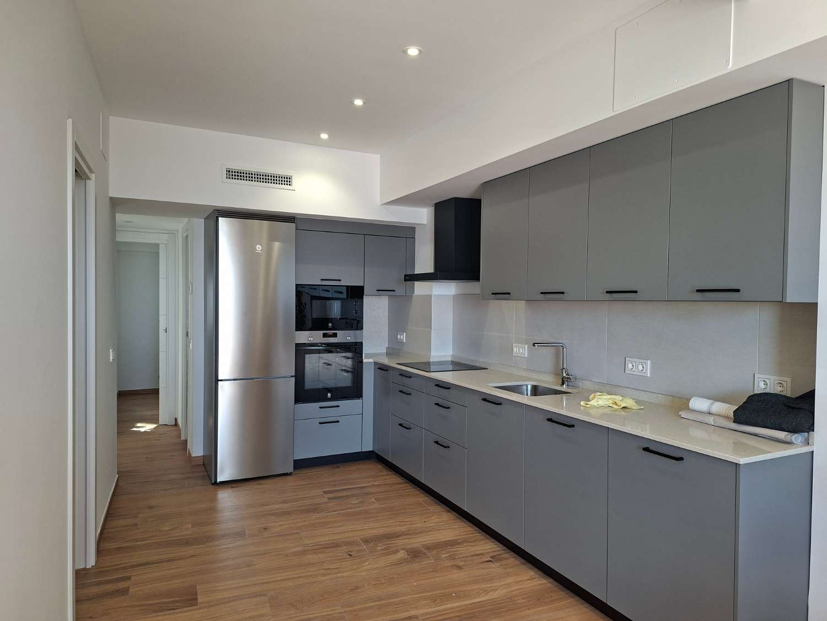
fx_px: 549
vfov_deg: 58.9
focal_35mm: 23
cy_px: 310
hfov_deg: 73.9
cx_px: 414
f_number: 1.8
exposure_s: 1/100
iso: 125
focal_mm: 5.54
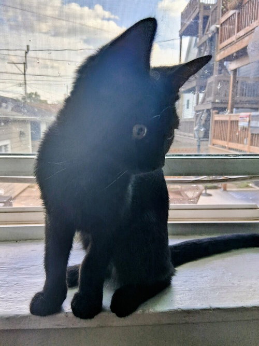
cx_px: 130
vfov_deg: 67.3
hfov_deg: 53.0
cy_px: 173
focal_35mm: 26
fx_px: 259
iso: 80
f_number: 1.8
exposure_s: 1/120
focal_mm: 3.98
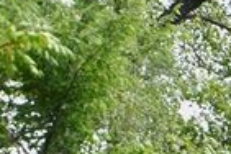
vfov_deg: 7.5
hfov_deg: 8.9
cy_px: 509
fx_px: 982
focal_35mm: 153
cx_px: 826
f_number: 5.6
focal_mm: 14
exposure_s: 1/200
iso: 100
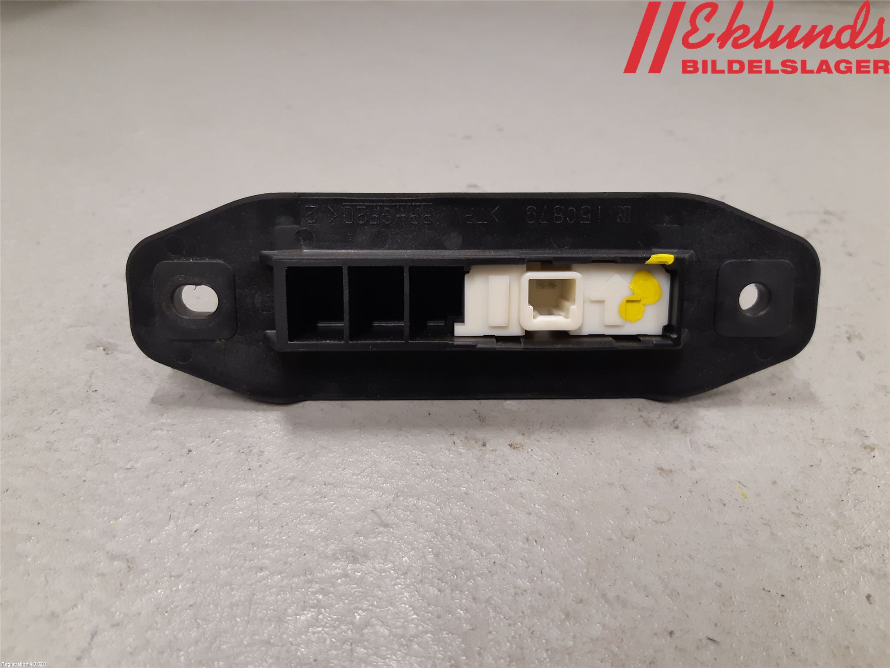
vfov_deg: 53.1
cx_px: 445
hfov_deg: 67.3
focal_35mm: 26
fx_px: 668
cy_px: 334
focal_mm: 3.93
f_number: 1.7
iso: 125
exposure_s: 1/50
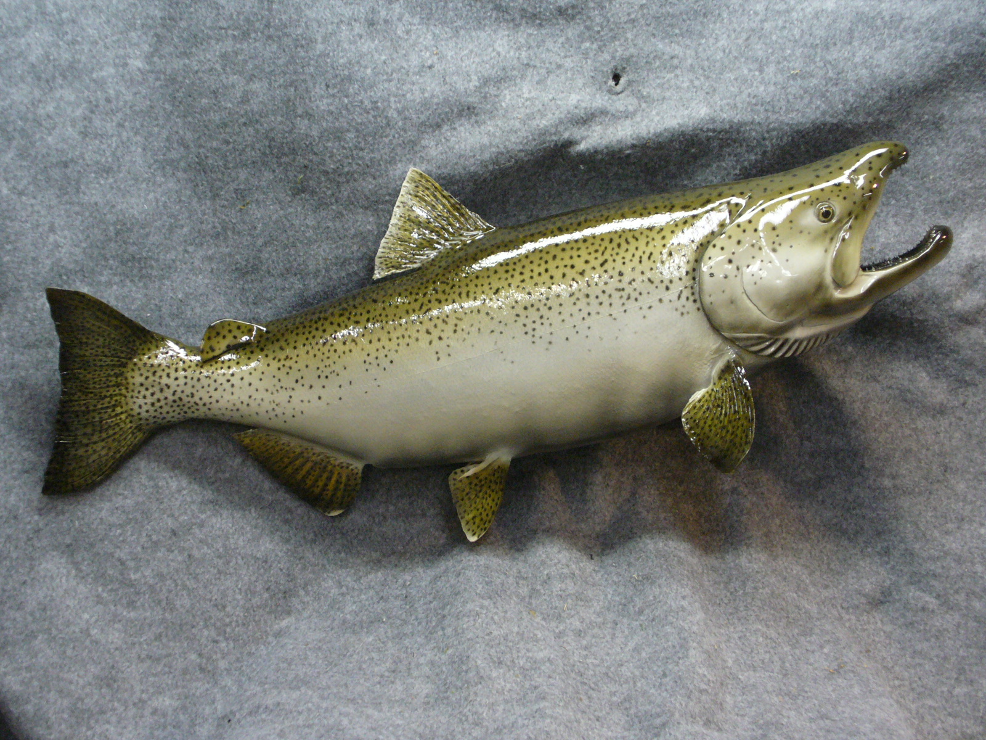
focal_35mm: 54
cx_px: 493
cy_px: 370
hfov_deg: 35.5
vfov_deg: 27.0
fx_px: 1538
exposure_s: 1/13
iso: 200
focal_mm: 8.9
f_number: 3.1
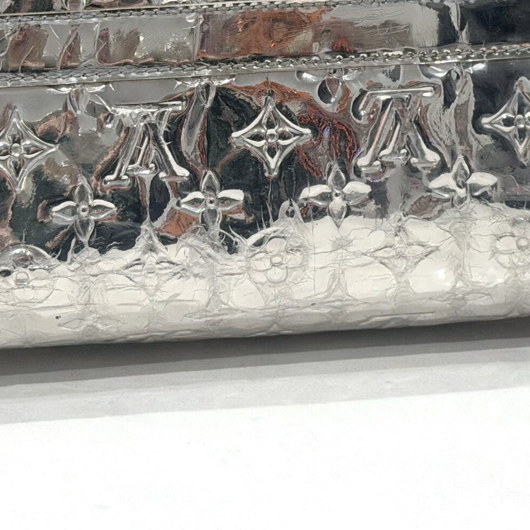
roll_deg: +1.8
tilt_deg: -15.8
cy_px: 25
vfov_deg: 15.6
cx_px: 320
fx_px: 1905
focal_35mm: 110
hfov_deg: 15.8
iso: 200
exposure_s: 1/120
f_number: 1.78
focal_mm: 6.76
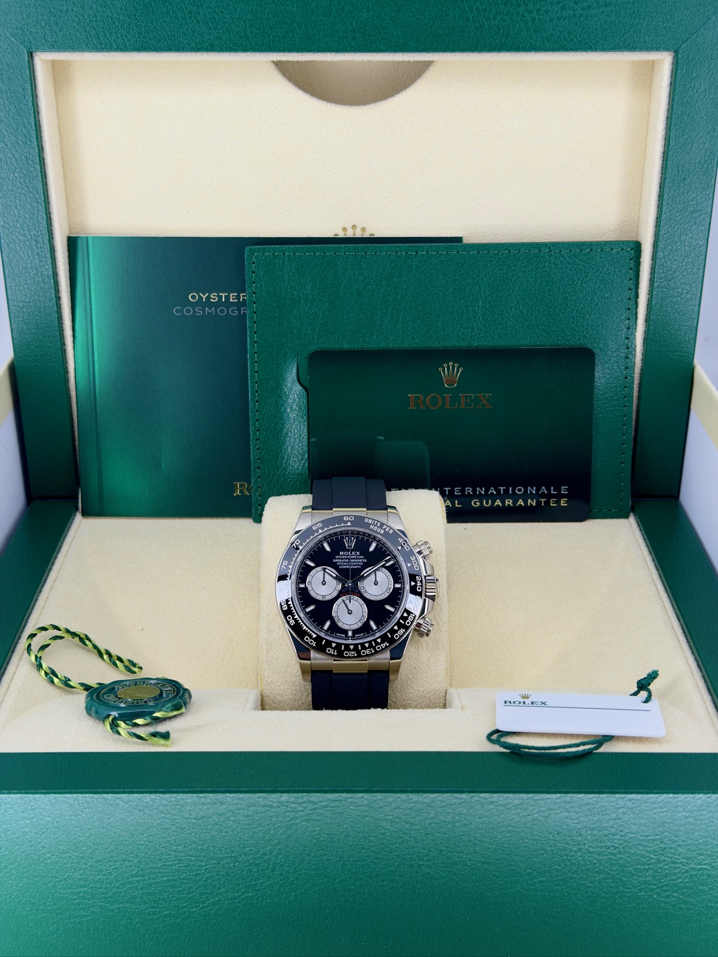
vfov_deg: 39.7
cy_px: 478
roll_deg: +0.5
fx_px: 1327
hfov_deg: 30.3
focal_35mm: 48
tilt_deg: -25.3
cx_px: 359
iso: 50
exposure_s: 1/117
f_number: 1.78
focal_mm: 6.76
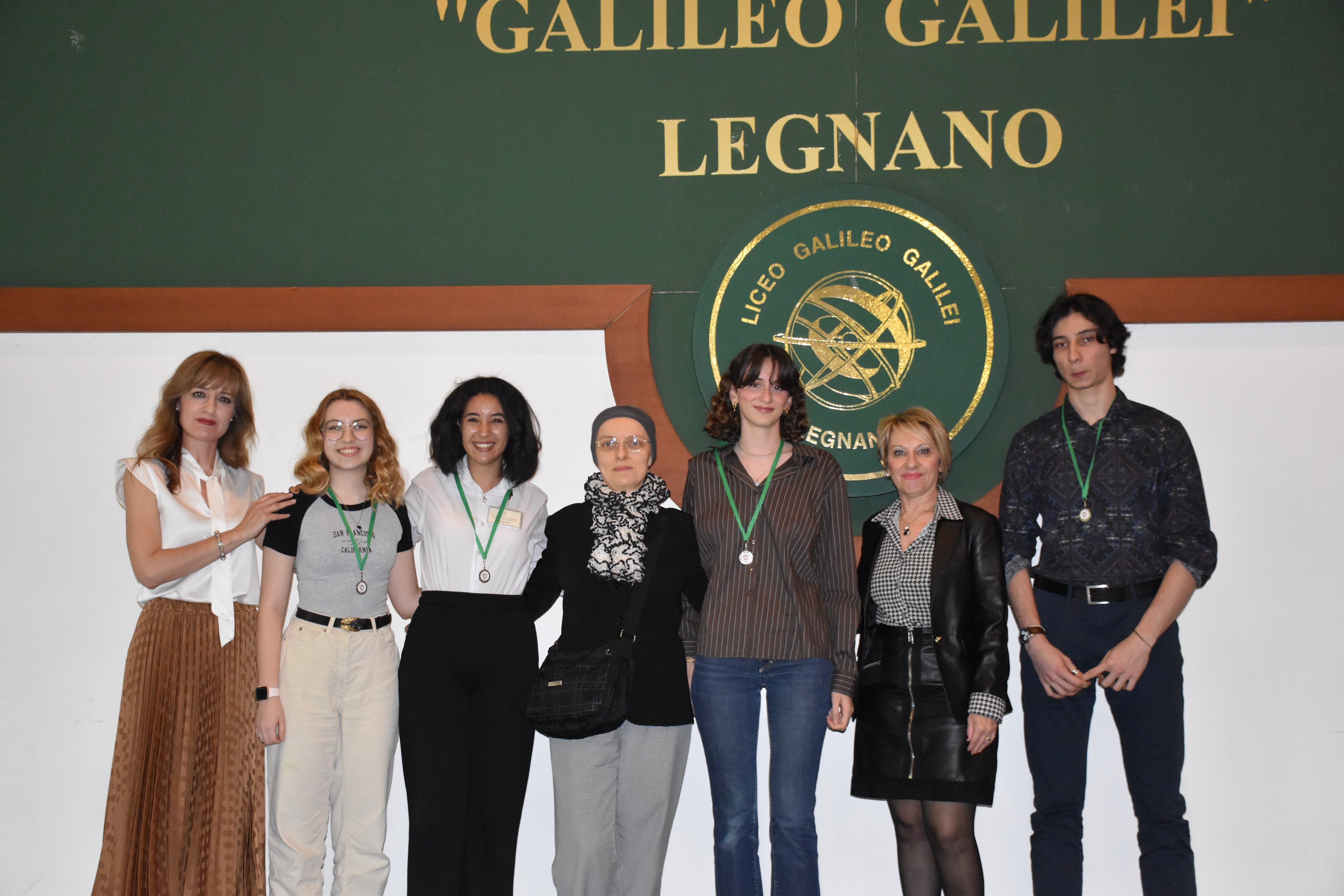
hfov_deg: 38.9
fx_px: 1904
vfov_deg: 26.5
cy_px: 448
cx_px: 672
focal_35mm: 51
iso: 3200
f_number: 4.2
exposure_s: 1/60
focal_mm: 34
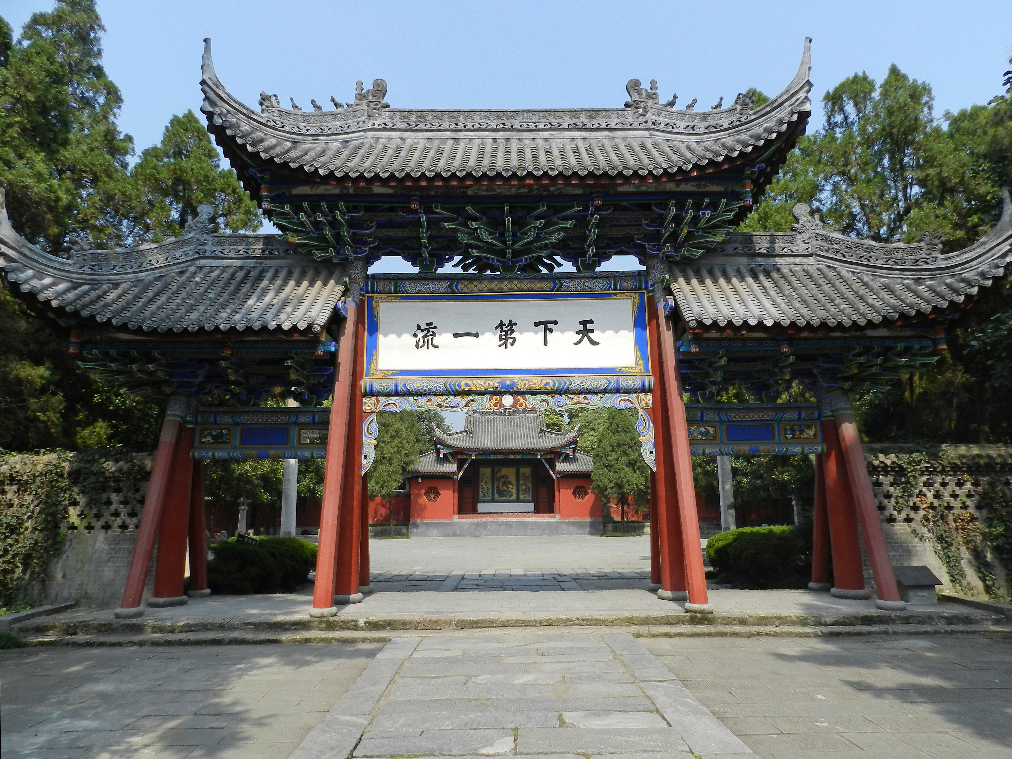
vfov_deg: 58.9
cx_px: 506
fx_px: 672
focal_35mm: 23
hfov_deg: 73.9
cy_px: 380
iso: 160
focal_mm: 4
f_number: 4
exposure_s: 1/800
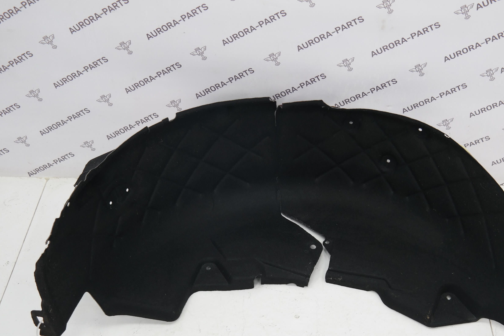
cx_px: 298
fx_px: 630
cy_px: 206
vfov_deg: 29.8
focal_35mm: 45
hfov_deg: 43.4
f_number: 4
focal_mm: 24
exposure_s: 1/50
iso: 200
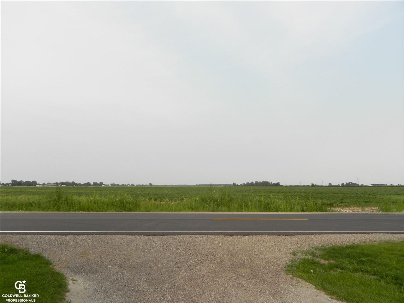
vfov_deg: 53.1
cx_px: 202
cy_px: 152
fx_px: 303
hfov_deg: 67.3
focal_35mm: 26
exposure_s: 1/217
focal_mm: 4.6
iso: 160
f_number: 5.6
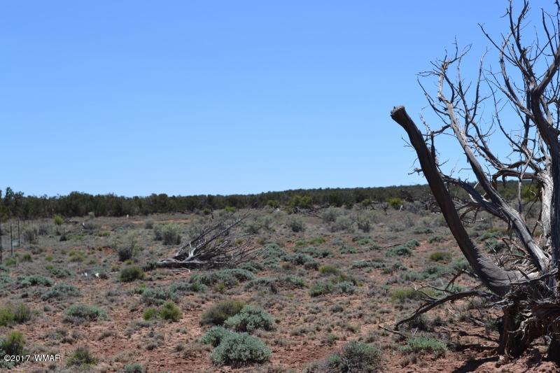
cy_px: 186
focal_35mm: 60
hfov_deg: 33.4
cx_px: 280
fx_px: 933
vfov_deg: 22.6
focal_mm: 40
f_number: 9
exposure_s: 1/320
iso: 100
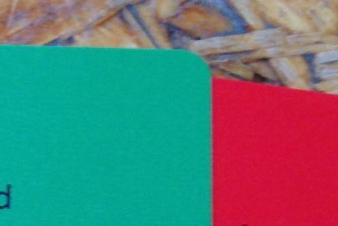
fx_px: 1653
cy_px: 538
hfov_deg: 10.7
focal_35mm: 176
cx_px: -347
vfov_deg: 7.3
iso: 50
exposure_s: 1/120
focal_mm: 4.12
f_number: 2.4
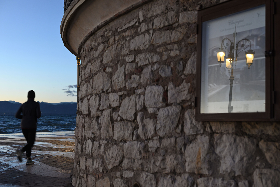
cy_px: 94
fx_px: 389
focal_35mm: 50
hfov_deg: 39.6
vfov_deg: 27.0
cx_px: 140
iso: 2200
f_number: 4.5
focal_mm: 50
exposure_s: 1/50
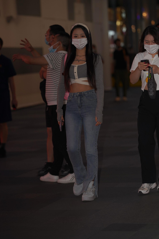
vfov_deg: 15.2
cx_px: 80
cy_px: 120
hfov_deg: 10.2
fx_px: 894
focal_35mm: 135
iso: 640
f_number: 3.2
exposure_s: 1/200
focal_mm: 135
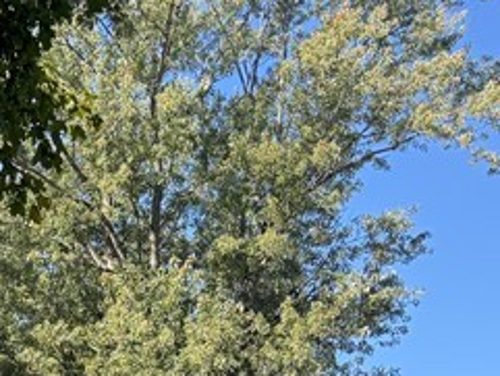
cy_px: 679
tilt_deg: -0.8
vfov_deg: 13.1
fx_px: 1474
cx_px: -112
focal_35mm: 102
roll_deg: -1.0
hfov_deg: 18.2
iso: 100
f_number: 1.78
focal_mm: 6.76
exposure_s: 1/1060
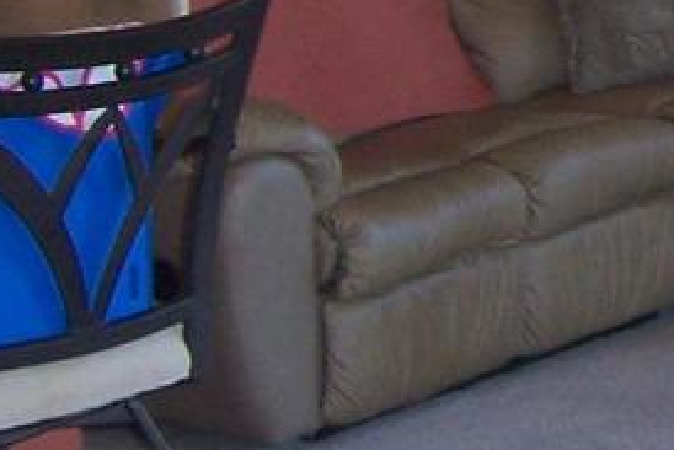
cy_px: -280
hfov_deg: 11.2
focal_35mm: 175
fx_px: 3278
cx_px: 1090
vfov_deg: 7.7
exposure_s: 1/60
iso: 125
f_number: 2.8
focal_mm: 6.2
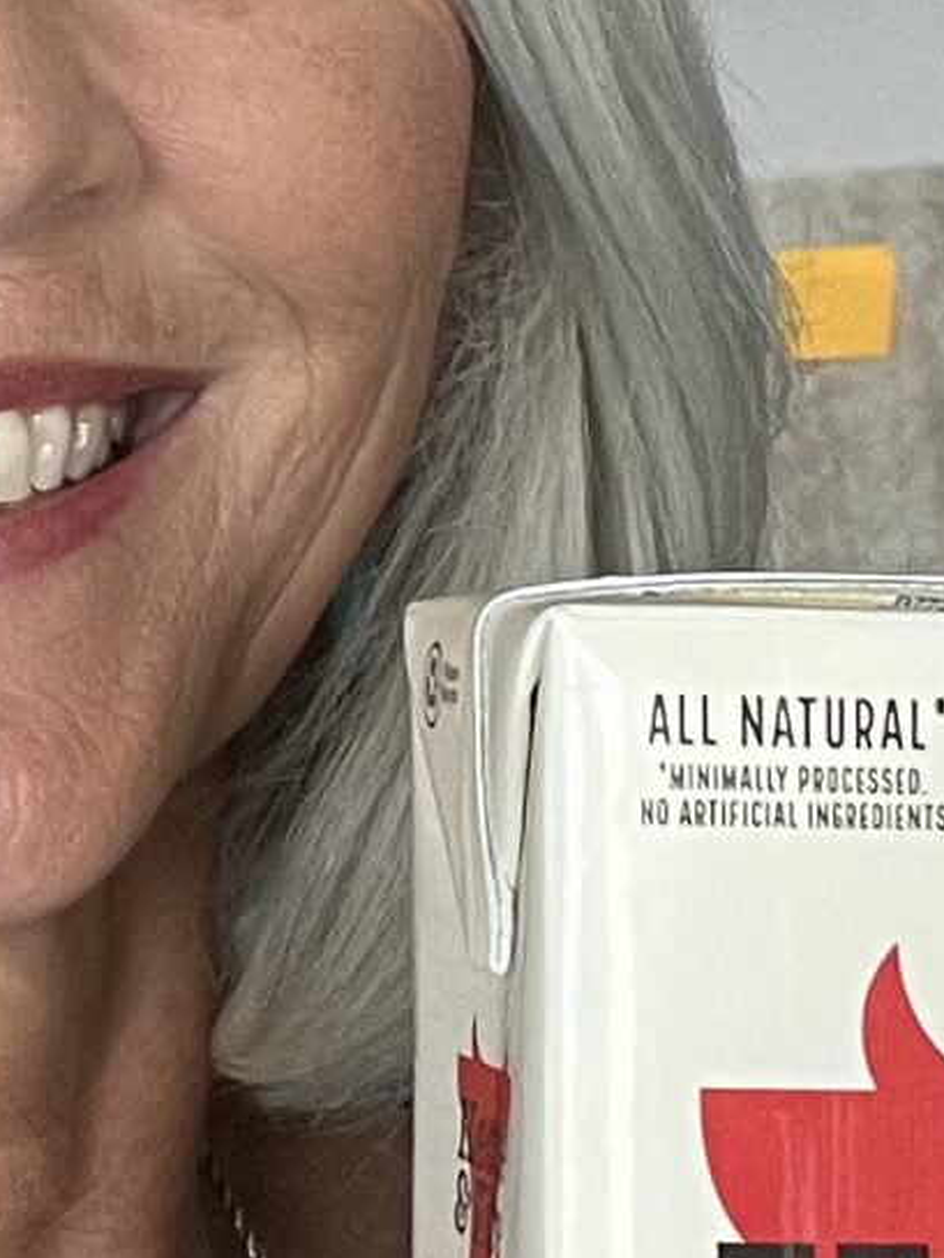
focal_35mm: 141
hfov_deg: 10.3
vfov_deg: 13.8
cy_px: -44
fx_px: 5125
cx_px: -286
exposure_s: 1/60
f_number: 2.2
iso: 100
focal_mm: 2.71
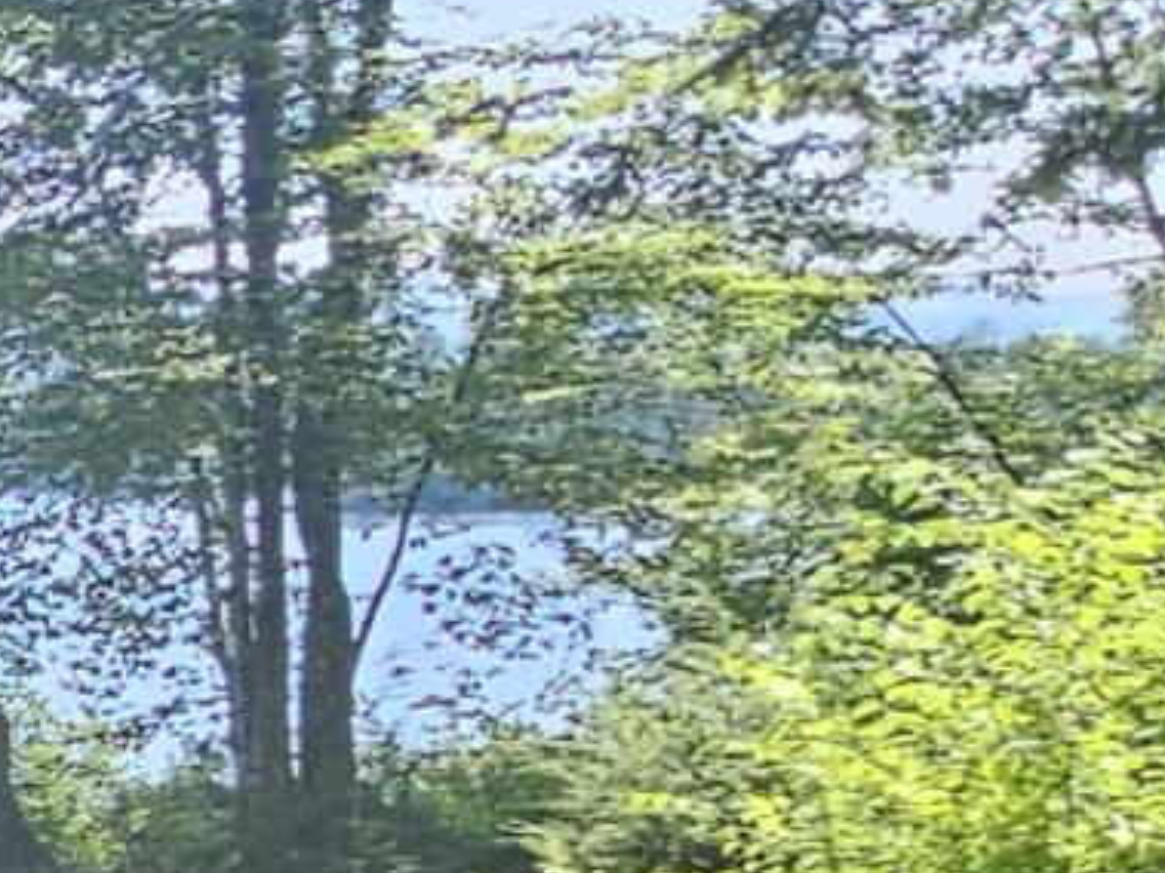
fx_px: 3465
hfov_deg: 11.4
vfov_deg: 14.1
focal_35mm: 103
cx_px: -2296
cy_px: 907
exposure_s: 1/293
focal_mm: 2.2
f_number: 2.2
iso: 50
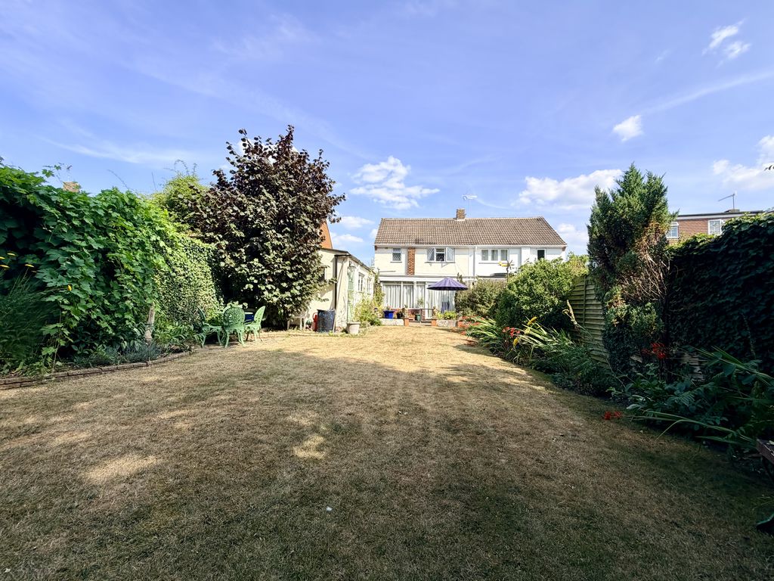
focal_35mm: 14
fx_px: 313
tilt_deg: +2.9
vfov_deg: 85.7
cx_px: 387
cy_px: 290
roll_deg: +0.9
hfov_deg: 102.1
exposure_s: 1/770
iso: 32
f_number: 2.2
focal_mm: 2.22
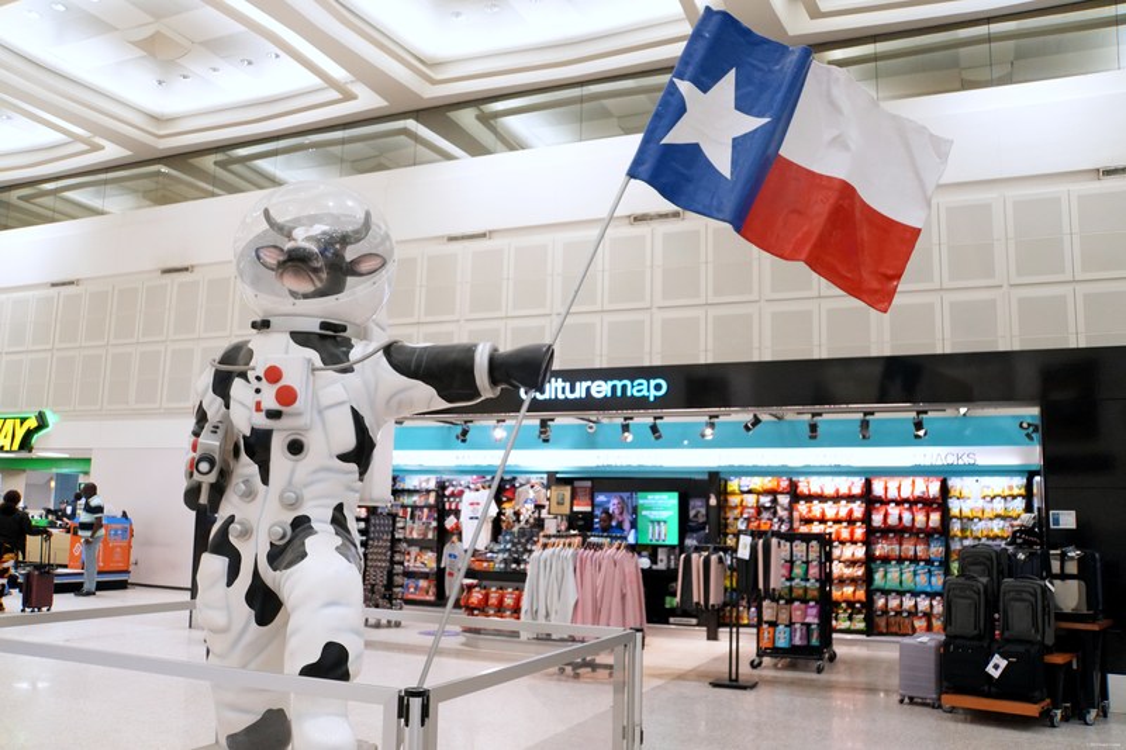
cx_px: 563
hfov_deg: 61.9
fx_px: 938
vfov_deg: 43.6
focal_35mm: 30
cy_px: 375
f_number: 3.5
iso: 2500
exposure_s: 1/160
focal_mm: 20
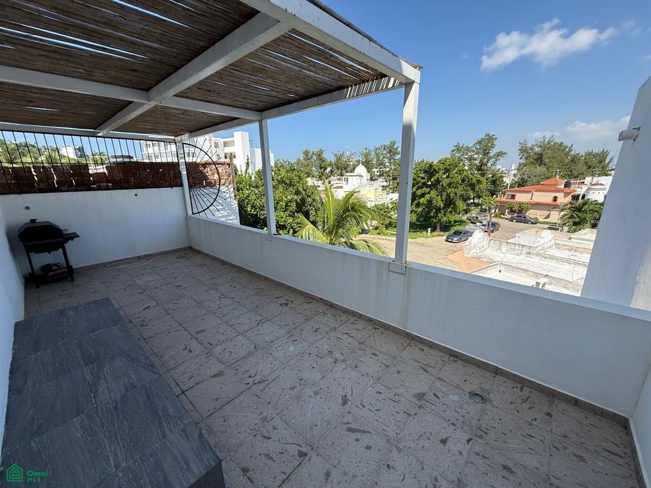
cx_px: 326
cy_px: 244
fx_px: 263
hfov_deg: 102.1
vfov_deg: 85.7
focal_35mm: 14
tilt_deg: -15.0
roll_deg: +0.4
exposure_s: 1/1795
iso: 64
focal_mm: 2.22
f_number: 2.2
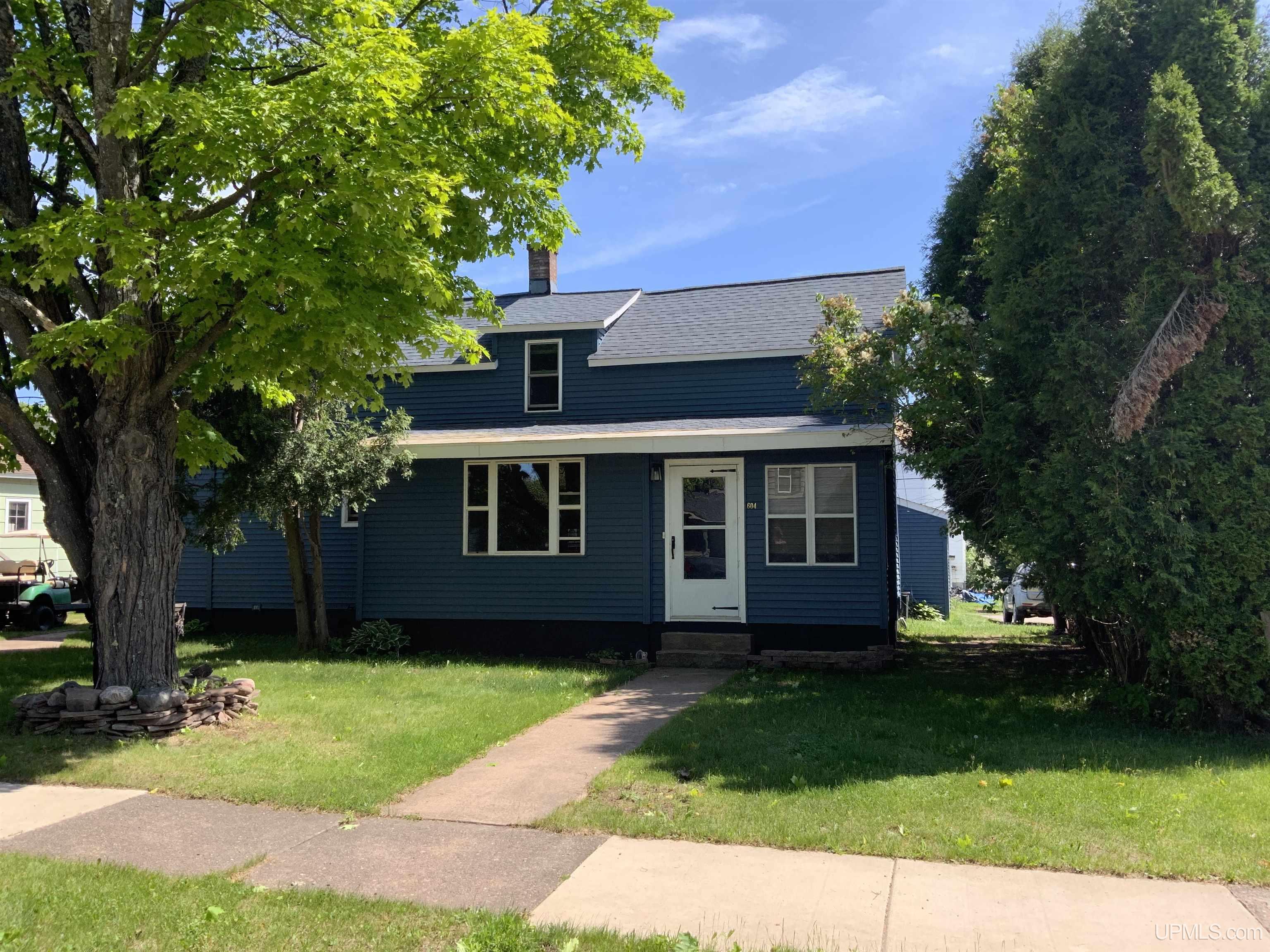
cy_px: 476
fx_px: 1064
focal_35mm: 29
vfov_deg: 48.2
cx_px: 635
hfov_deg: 61.7
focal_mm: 3
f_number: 1.8
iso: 16
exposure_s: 1/829
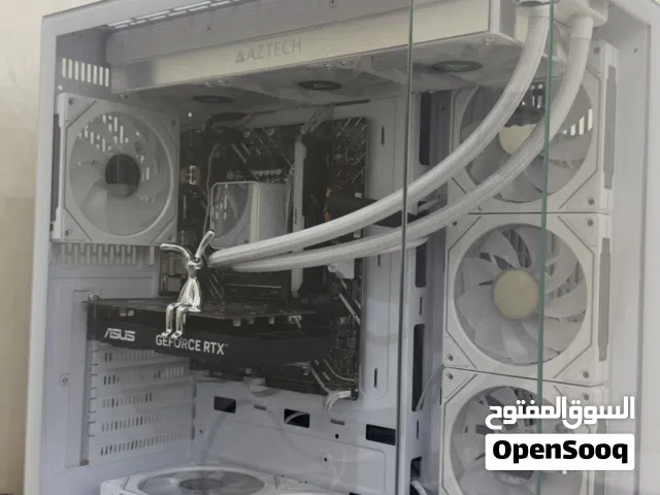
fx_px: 458
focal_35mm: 24
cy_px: 248
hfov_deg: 71.6
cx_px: 330
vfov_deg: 56.8
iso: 400
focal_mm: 6.86
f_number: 1.78
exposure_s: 1/50
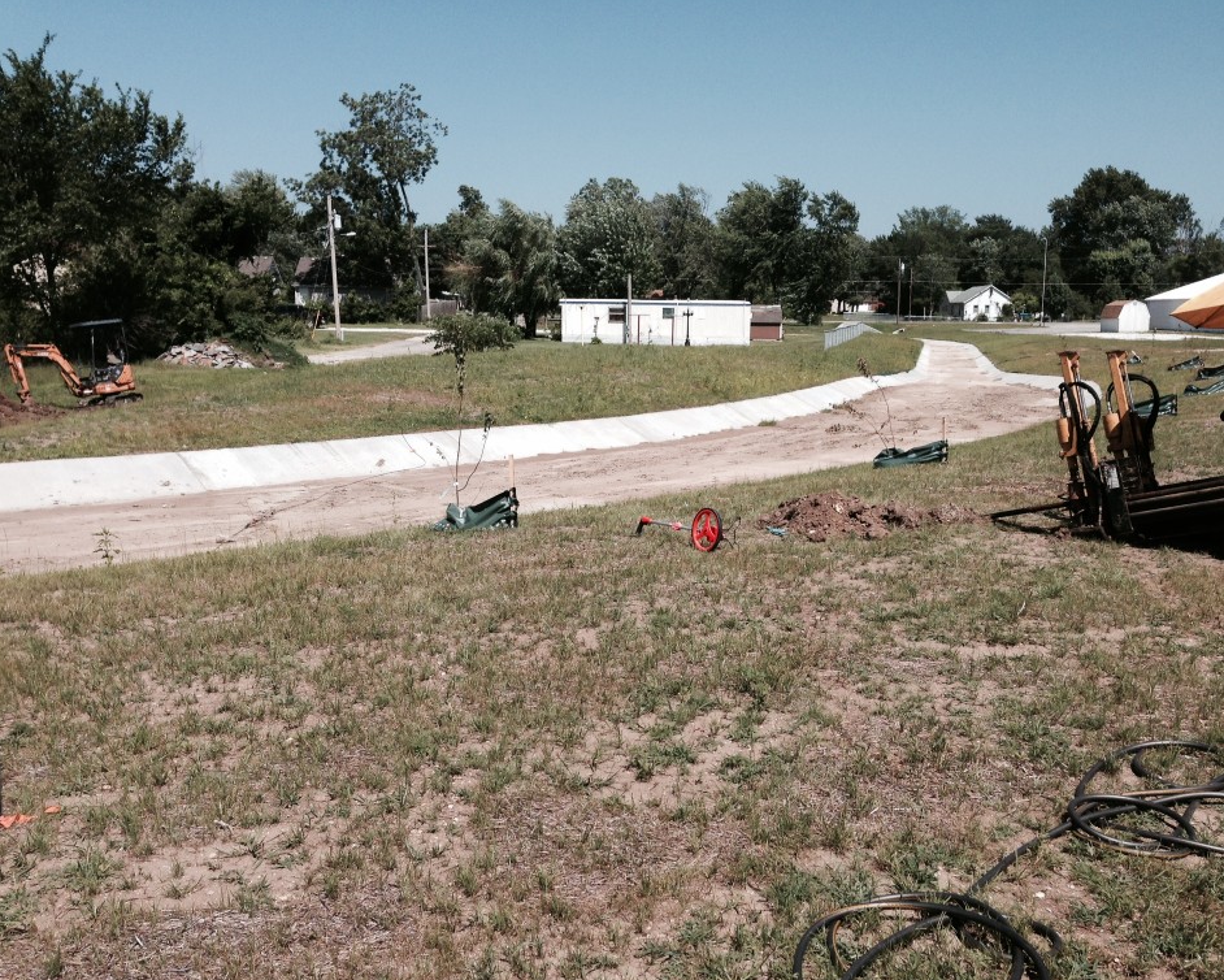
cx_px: 643
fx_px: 1268
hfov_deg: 51.5
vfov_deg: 42.2
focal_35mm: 35
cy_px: 494
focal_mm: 4.12
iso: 50
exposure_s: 1/1869
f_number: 2.4
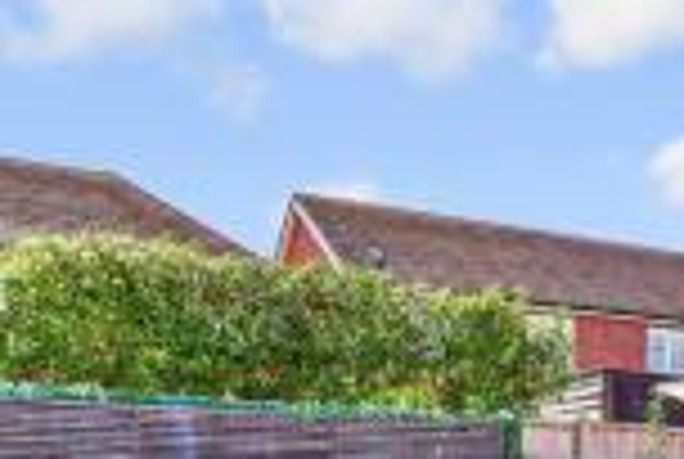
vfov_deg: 24.3
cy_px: 569
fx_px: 952
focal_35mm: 50
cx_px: 562
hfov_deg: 37.9
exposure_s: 1/400
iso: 250
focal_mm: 11
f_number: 8
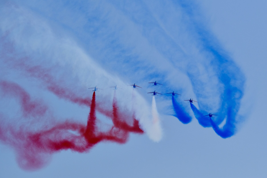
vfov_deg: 6.8
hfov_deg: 10.2
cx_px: 134
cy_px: 89
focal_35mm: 202
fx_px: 1498
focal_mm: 134.5
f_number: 8
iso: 640
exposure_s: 1/5000
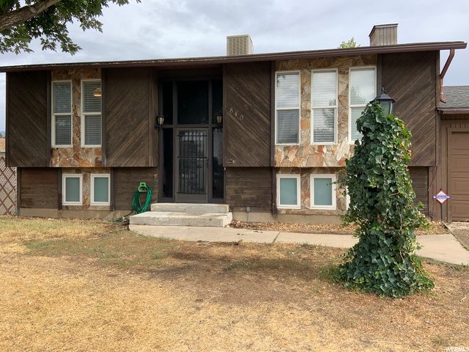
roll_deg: -0.4
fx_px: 352
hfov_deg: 67.3
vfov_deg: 53.1
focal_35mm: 26
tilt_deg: -0.9
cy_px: 176
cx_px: 234
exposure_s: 1/580
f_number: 1.8
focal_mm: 4.25
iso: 25
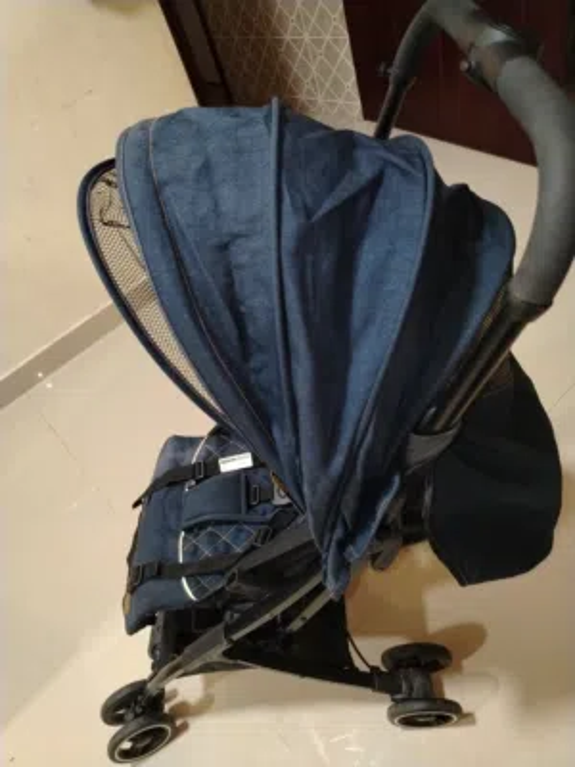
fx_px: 532
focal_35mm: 24
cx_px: 288
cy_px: 384
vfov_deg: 71.6
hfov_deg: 56.8
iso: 1734
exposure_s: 1/33.3
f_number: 1.75
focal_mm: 5.25
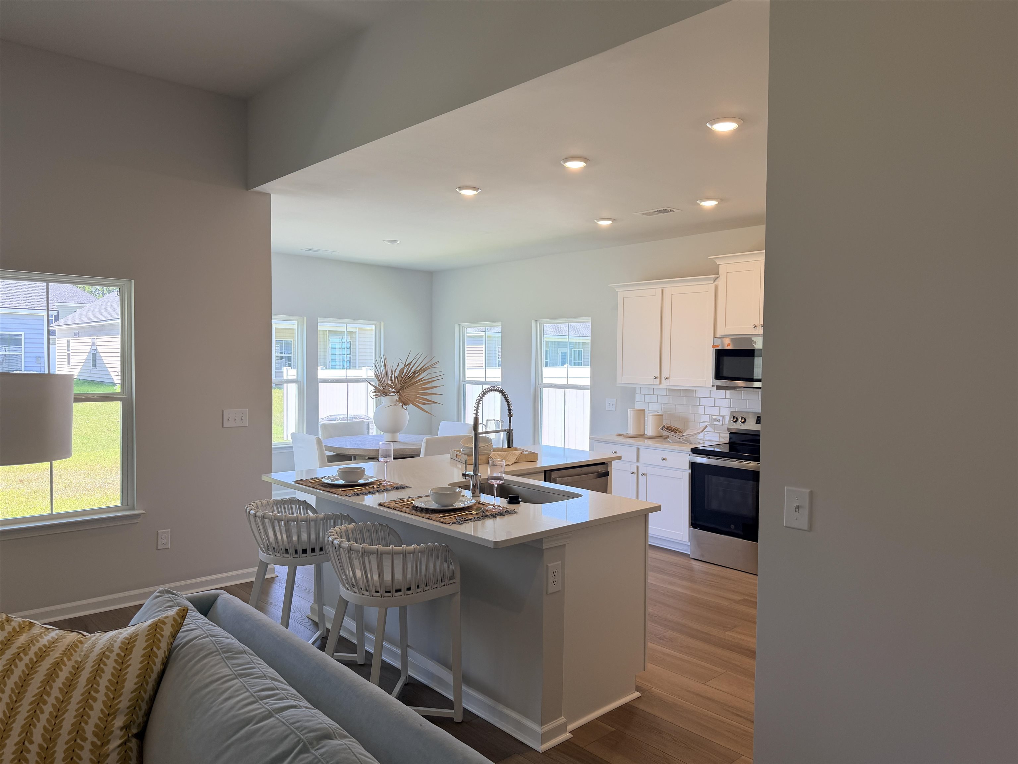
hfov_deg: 71.6
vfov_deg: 56.8
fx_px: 706
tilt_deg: -5.6
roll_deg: +0.0
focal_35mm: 24
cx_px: 509
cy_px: 382
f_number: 1.78
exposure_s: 1/200
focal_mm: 6.76
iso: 80
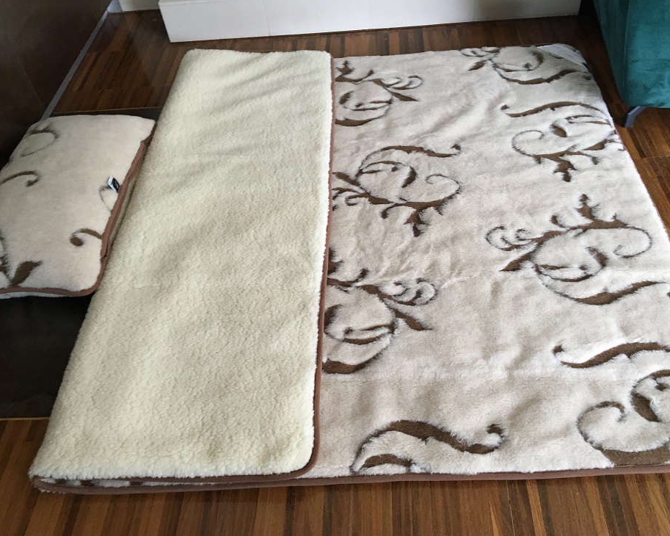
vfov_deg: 47.1
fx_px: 615
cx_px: 358
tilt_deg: -48.8
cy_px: 274
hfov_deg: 57.1
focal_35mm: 31
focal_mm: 4.15
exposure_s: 1/33
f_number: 2.2
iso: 125
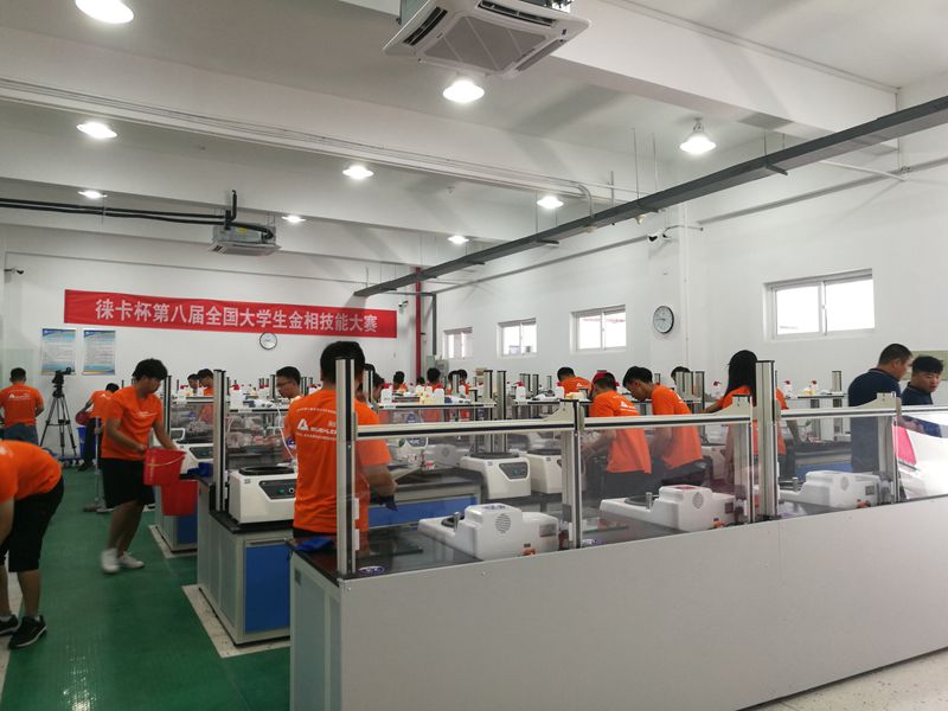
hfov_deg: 65.3
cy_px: 356
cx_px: 474
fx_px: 739
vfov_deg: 51.4
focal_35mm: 27
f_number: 2.2
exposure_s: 1/50
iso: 64
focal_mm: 4.5
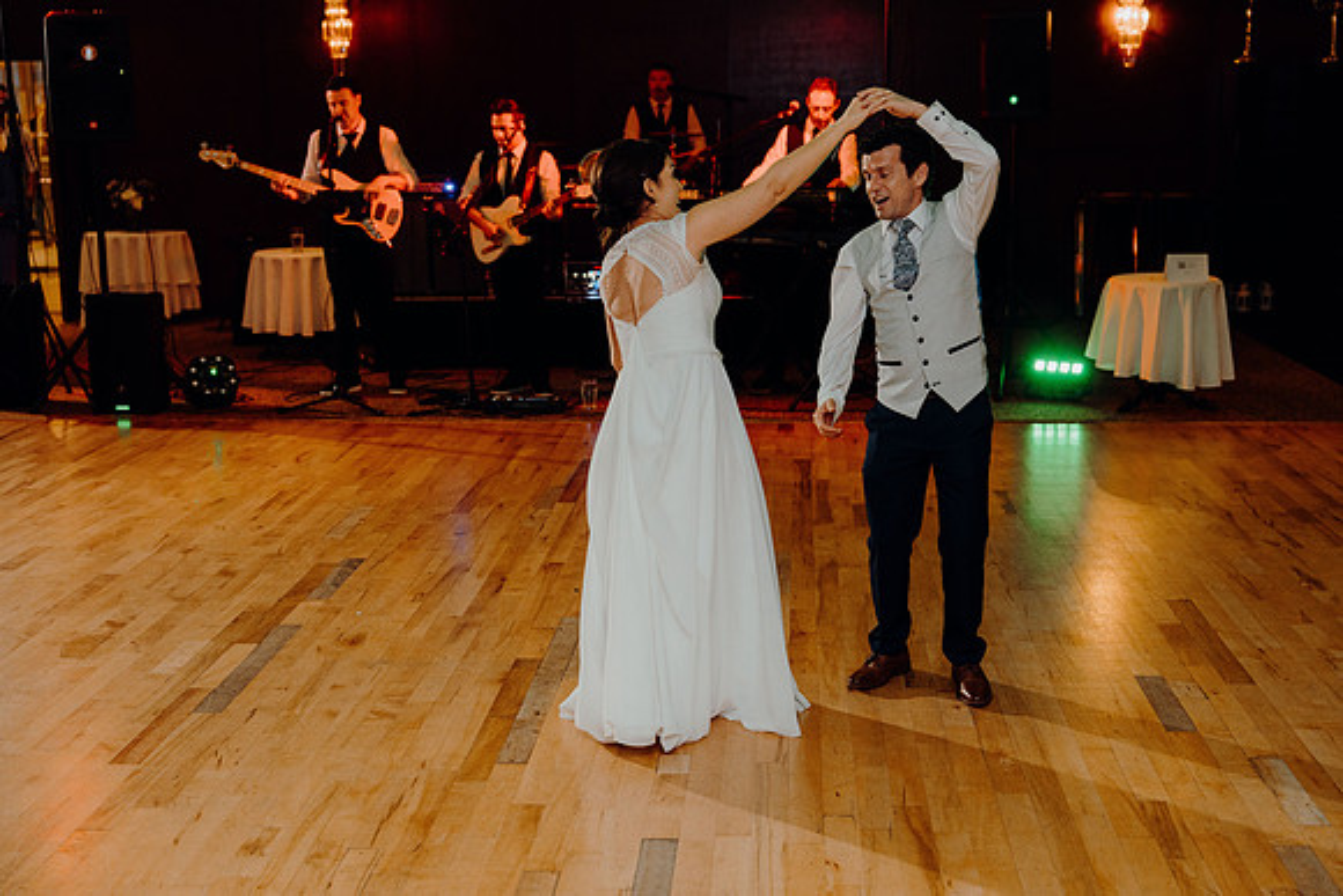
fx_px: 1754
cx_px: 672
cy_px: 448
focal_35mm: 47
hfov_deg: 41.9
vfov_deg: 28.7
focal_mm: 47
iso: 1250
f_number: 2.8
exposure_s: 1/160
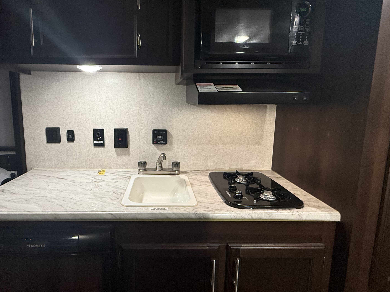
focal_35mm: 20
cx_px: 166
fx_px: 225
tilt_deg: -8.8
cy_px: 133
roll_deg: +0.3
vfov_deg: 65.9
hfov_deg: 81.2
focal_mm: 2.22
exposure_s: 1/89
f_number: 2.2
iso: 320
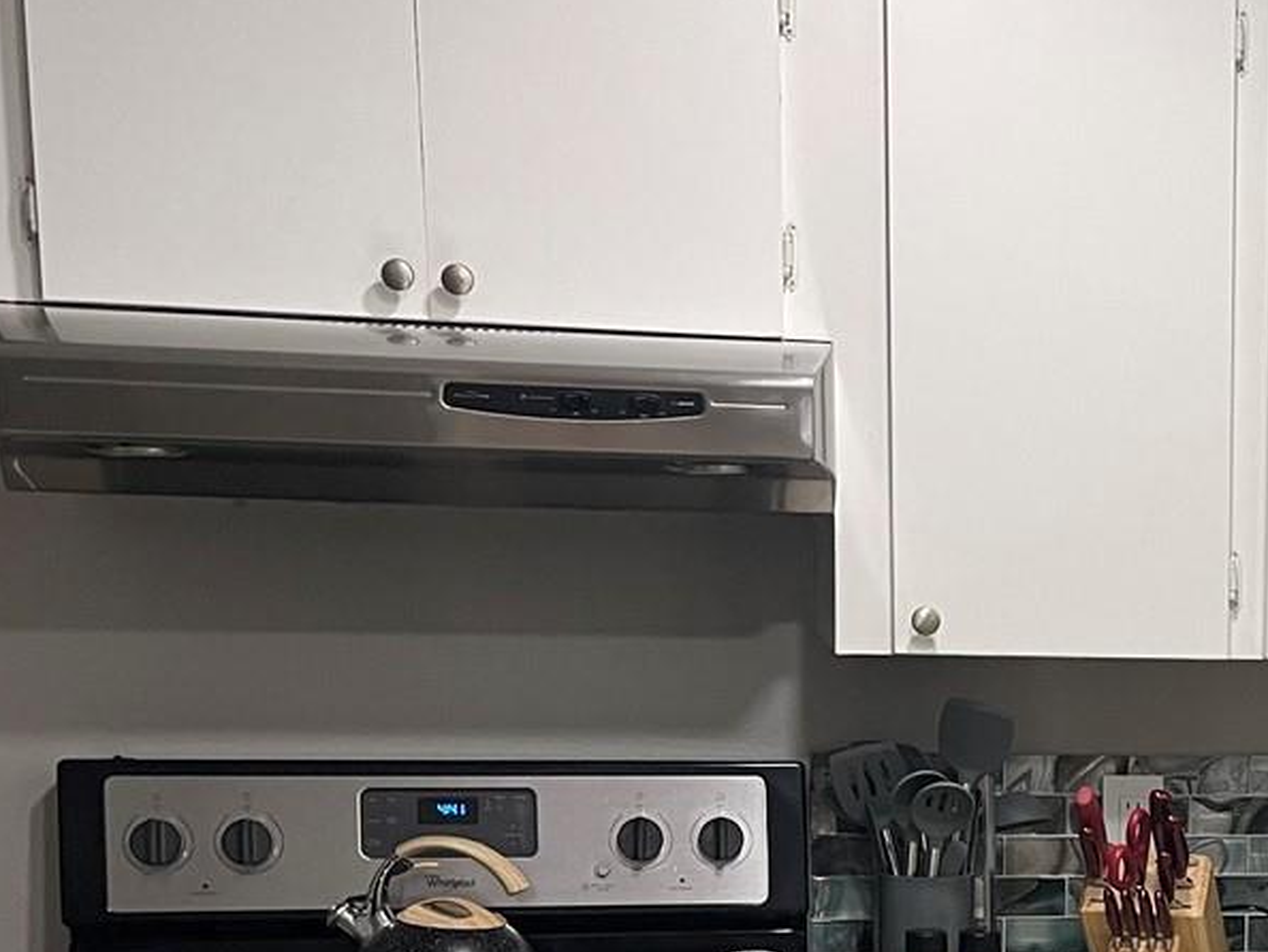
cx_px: 1445
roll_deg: -1.3
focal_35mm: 70
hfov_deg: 25.4
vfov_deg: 20.2
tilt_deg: -10.0
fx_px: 2565
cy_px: 995
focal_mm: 5.1
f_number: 1.6
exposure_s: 1/60
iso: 100
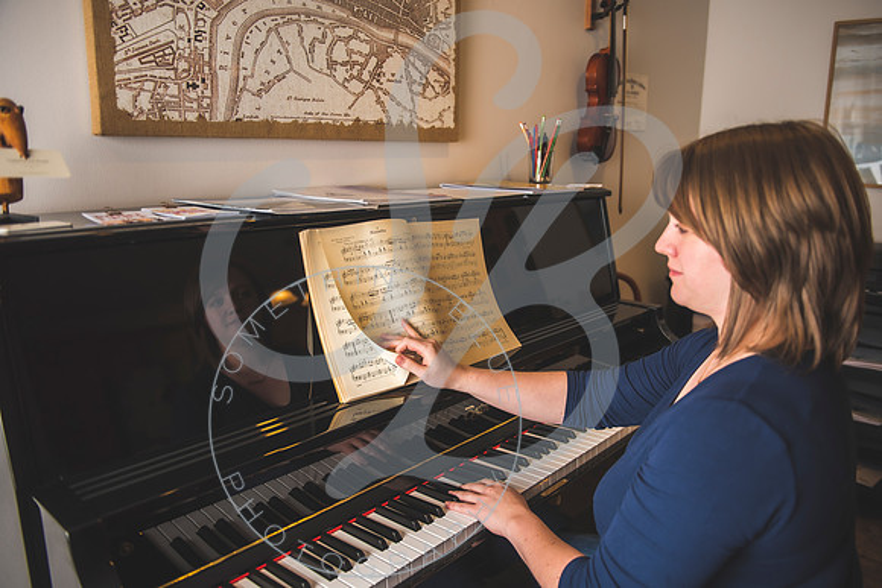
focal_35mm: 28
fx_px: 689
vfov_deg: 46.2
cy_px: 294
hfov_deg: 65.2
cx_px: 460
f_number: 2.8
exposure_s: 1/125
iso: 100
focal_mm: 27
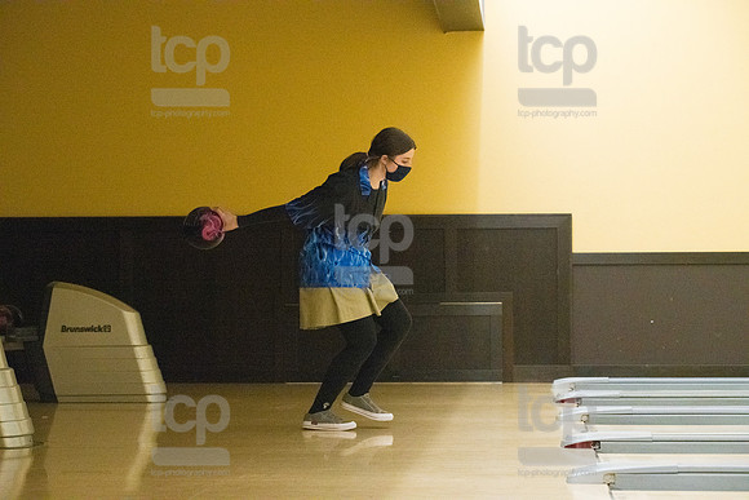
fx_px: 2081
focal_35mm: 100
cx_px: 374
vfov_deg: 13.7
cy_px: 250
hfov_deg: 20.4
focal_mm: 100
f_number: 4.5
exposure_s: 1/1000
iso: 10000
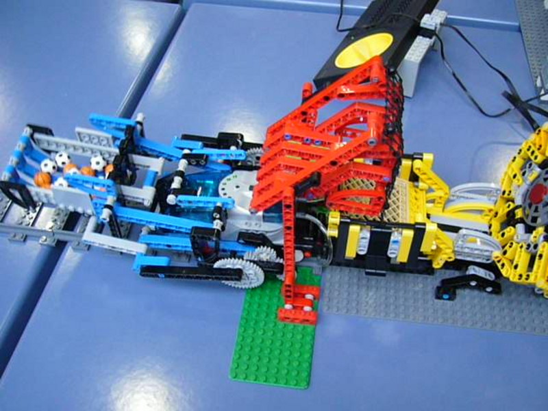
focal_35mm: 35
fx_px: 554
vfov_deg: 40.7
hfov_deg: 52.6
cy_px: 206
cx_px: 274
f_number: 5.6
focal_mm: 5.8
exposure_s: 1/30
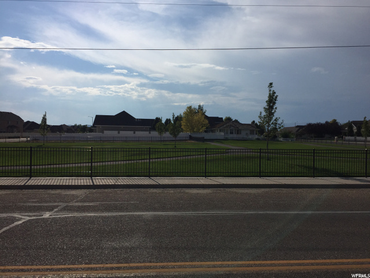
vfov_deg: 48.2
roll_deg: -2.2
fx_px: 310
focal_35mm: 29
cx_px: 185
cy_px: 139
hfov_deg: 61.7
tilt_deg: -0.7
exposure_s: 1/13333
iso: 32
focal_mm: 4.15
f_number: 2.2
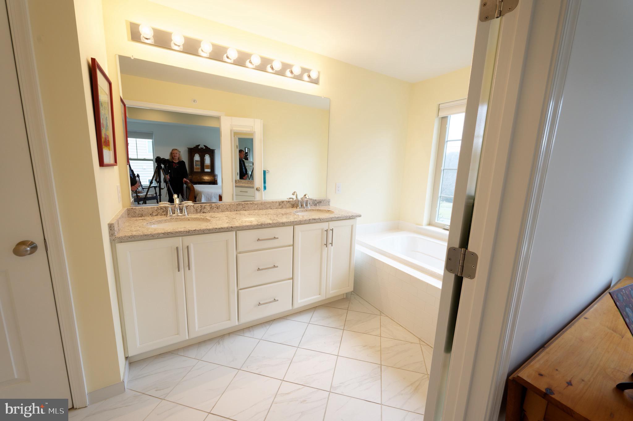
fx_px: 246
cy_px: 210
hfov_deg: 104.3
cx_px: 316
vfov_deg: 81.1
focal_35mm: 14
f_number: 9
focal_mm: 14
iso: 360
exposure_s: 1/15
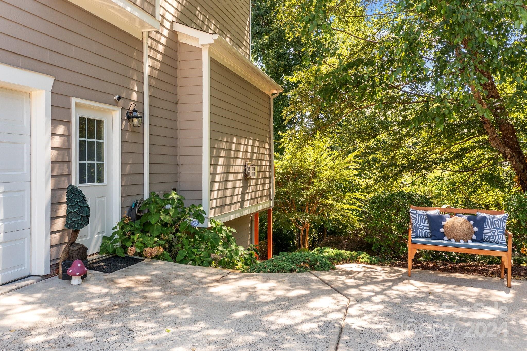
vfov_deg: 46.4
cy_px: 176
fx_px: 410
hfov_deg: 65.5
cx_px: 264
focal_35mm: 28
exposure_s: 1/120
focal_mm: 10.26
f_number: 4
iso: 100
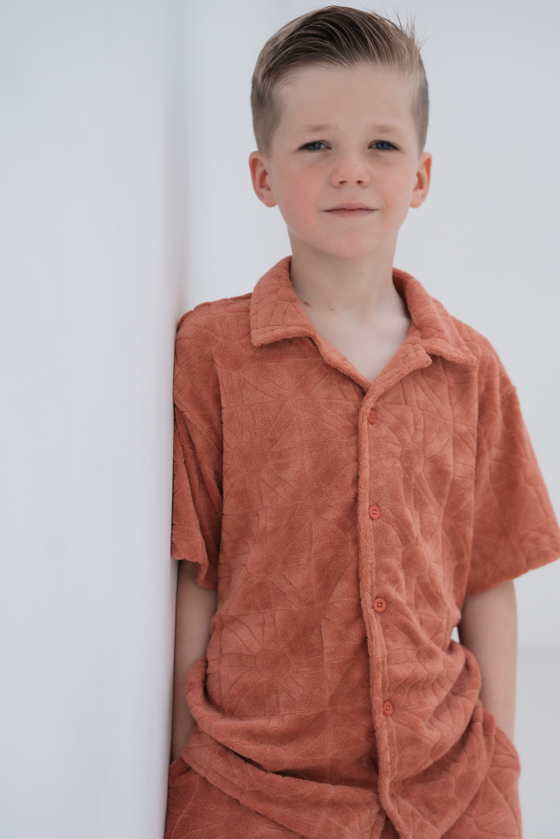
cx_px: 331
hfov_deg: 28.1
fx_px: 1116
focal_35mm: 48
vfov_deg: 41.2
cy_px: 448
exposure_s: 1/320
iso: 125
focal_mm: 38.7
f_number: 4
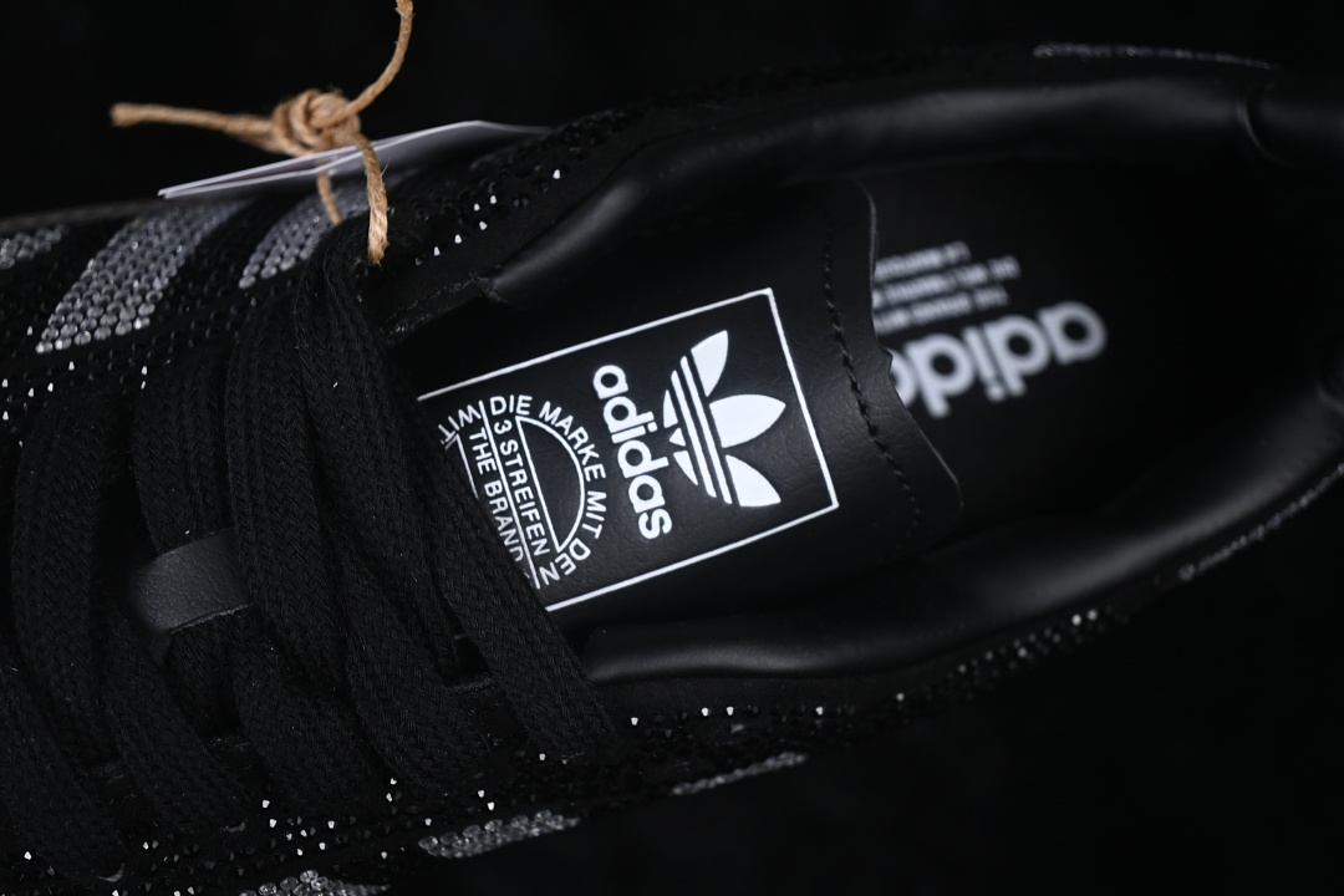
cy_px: 448
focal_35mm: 75
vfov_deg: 18.2
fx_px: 2800
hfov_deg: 27.0
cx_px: 672
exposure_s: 1/60
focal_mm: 50
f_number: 6.3
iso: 160
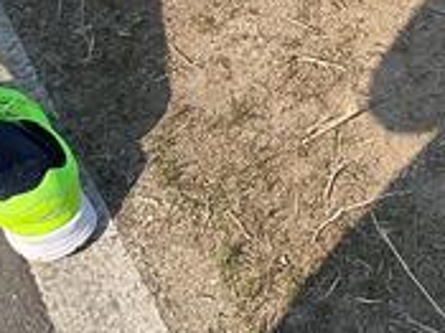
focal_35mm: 116
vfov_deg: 12.3
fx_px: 1490
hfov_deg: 17.0
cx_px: 282
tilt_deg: -46.0
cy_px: -116
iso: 16
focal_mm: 3
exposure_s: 1/1279
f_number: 1.8
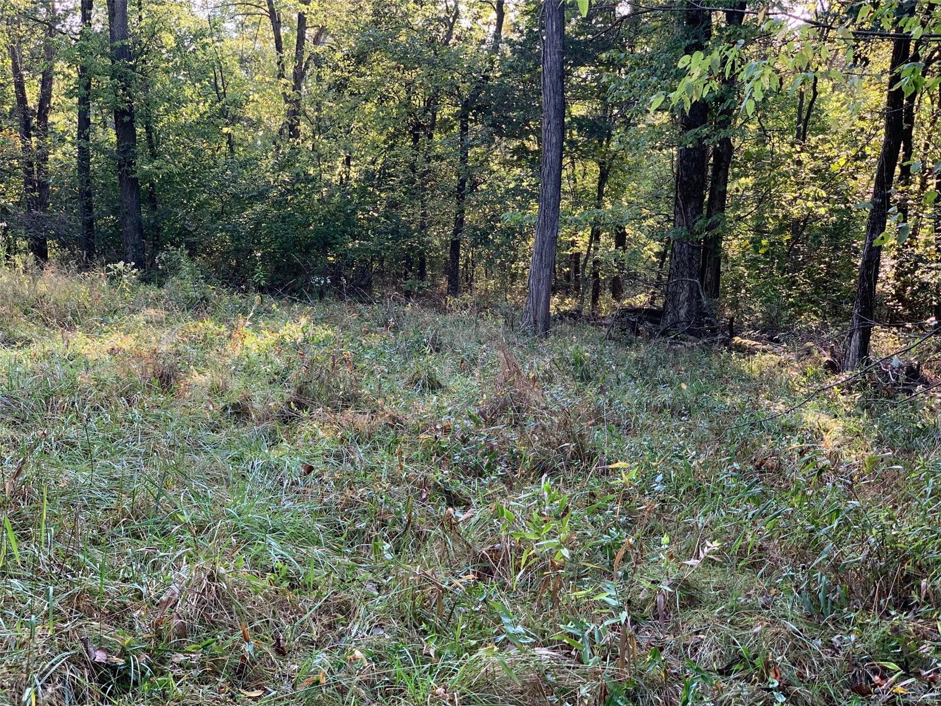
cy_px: 353
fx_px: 1414
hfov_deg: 36.8
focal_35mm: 52
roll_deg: -0.2
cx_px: 470
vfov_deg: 28.0
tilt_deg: -1.9
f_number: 2.4
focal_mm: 6
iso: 50
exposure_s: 1/122
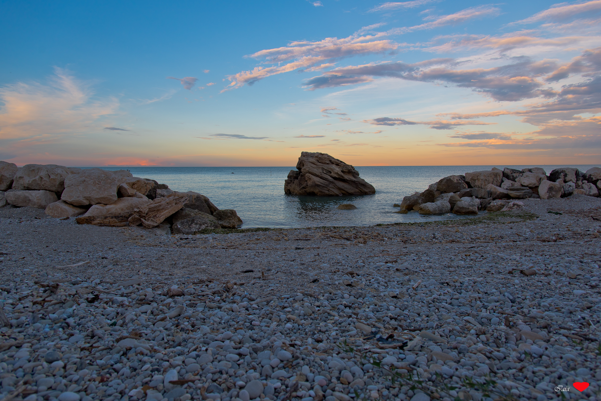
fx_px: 401
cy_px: 200
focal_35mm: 24
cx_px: 300
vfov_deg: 53.2
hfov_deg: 73.7
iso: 100
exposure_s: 1/400
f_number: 5
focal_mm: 24
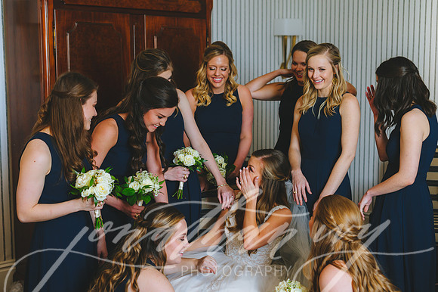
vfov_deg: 27.0
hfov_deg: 39.6
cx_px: 219
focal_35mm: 50
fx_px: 608
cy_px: 146
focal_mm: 50
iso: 500
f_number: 3.5
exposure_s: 1/200
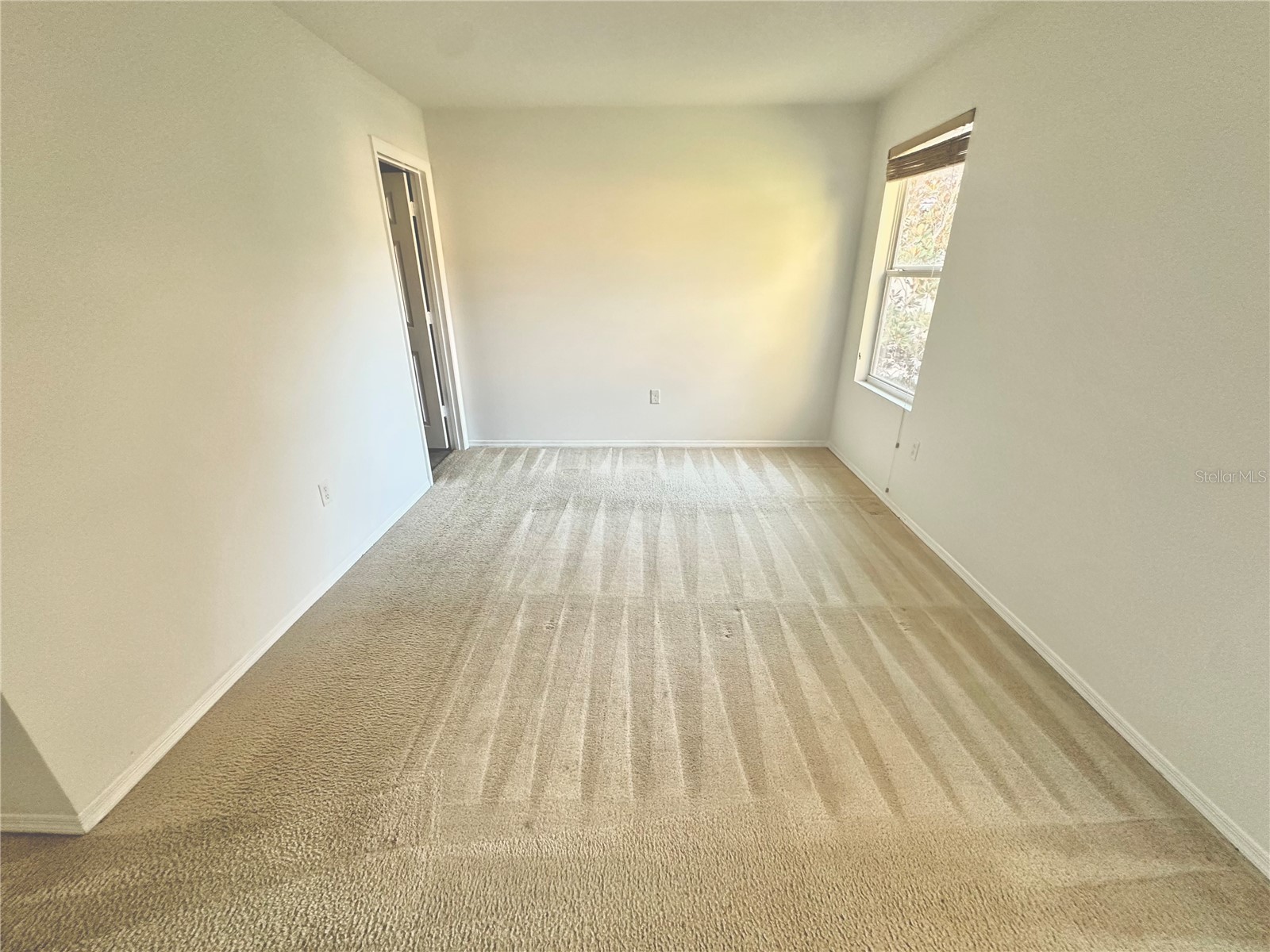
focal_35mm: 14
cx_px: 635
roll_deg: +0.2
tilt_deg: -21.2
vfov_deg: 85.7
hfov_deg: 102.1
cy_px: 476
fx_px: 514
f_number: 2.2
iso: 400
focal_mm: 2.22
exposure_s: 1/60
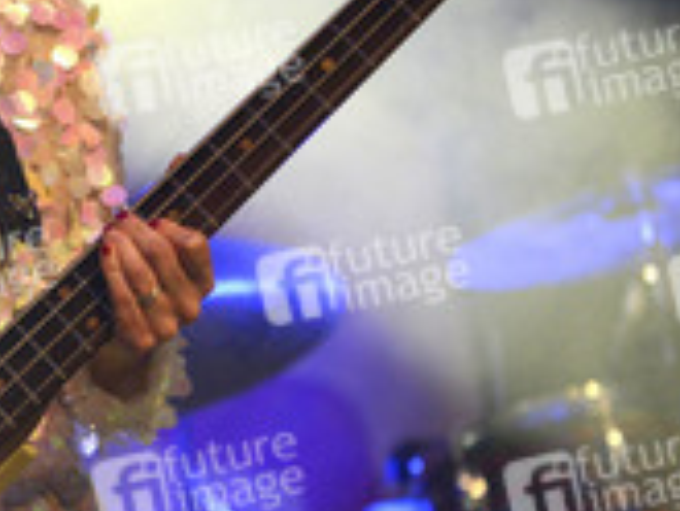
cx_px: -159
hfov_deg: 10.5
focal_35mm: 184
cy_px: 173
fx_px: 3617
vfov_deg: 8.1
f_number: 2.8
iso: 4000
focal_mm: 70
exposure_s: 1/320
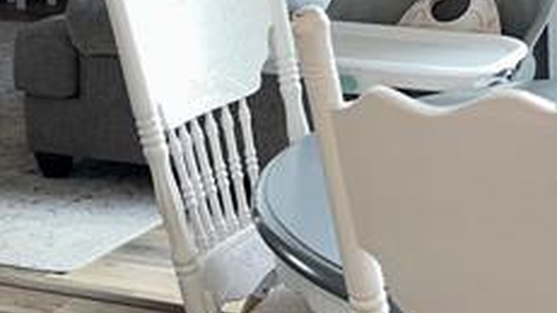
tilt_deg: -6.2
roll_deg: +2.2
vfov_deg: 10.2
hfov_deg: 18.4
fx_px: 1713
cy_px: -94
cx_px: 149
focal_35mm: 116
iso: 80
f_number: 1.78
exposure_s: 1/24
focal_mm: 6.86
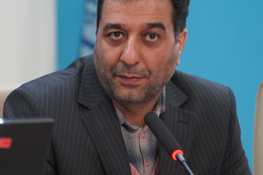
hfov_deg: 5.5
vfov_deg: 3.7
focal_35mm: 373
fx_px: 2725
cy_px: 97
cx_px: 86
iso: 6400
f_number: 4
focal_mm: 200
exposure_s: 1/200
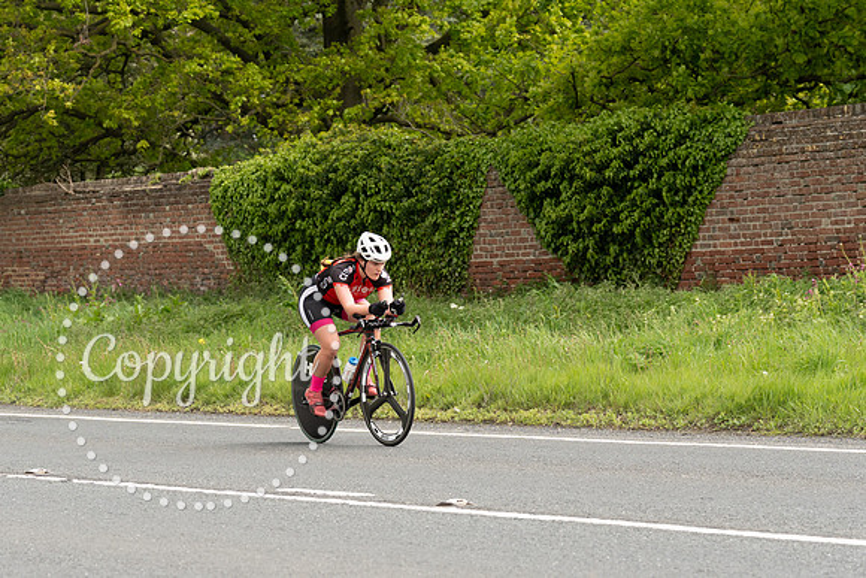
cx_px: 337
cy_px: 275
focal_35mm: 122
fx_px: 2931
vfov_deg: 11.3
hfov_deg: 16.8
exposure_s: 1/1000
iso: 800
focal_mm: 83
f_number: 4.5
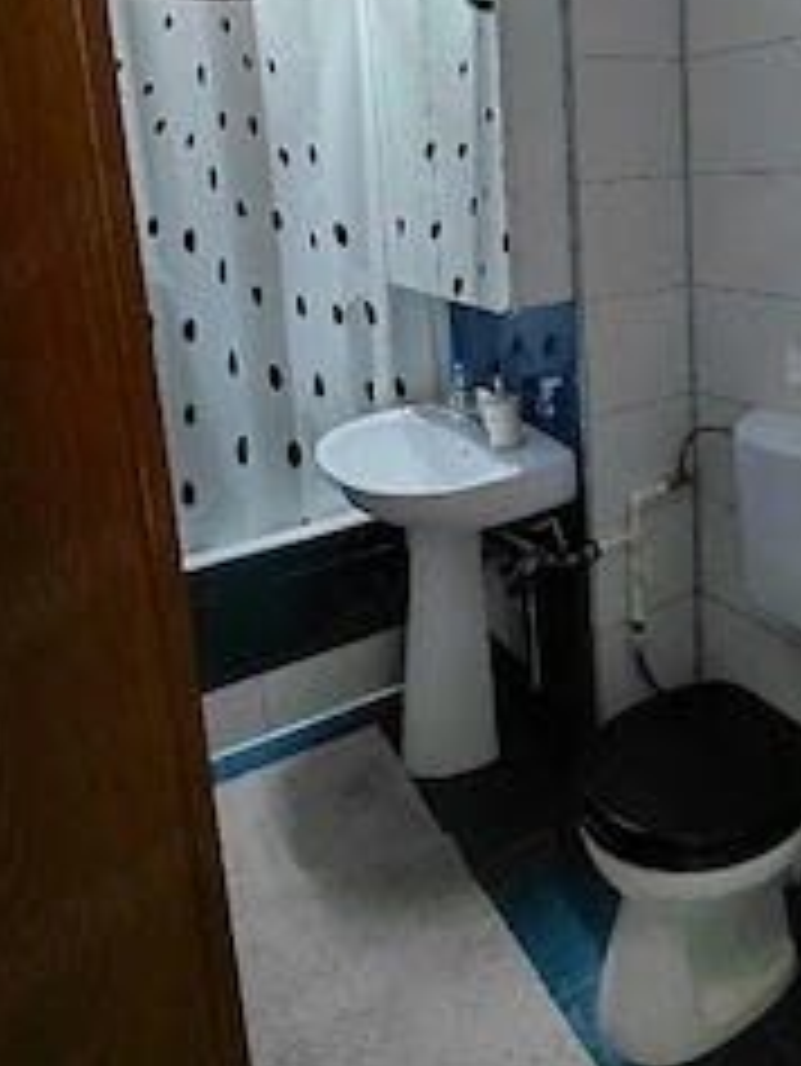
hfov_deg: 50.8
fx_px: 832
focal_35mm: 27
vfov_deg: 62.2
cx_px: 504
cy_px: 288
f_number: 2.2
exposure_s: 1/60.2
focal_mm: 1.64
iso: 250
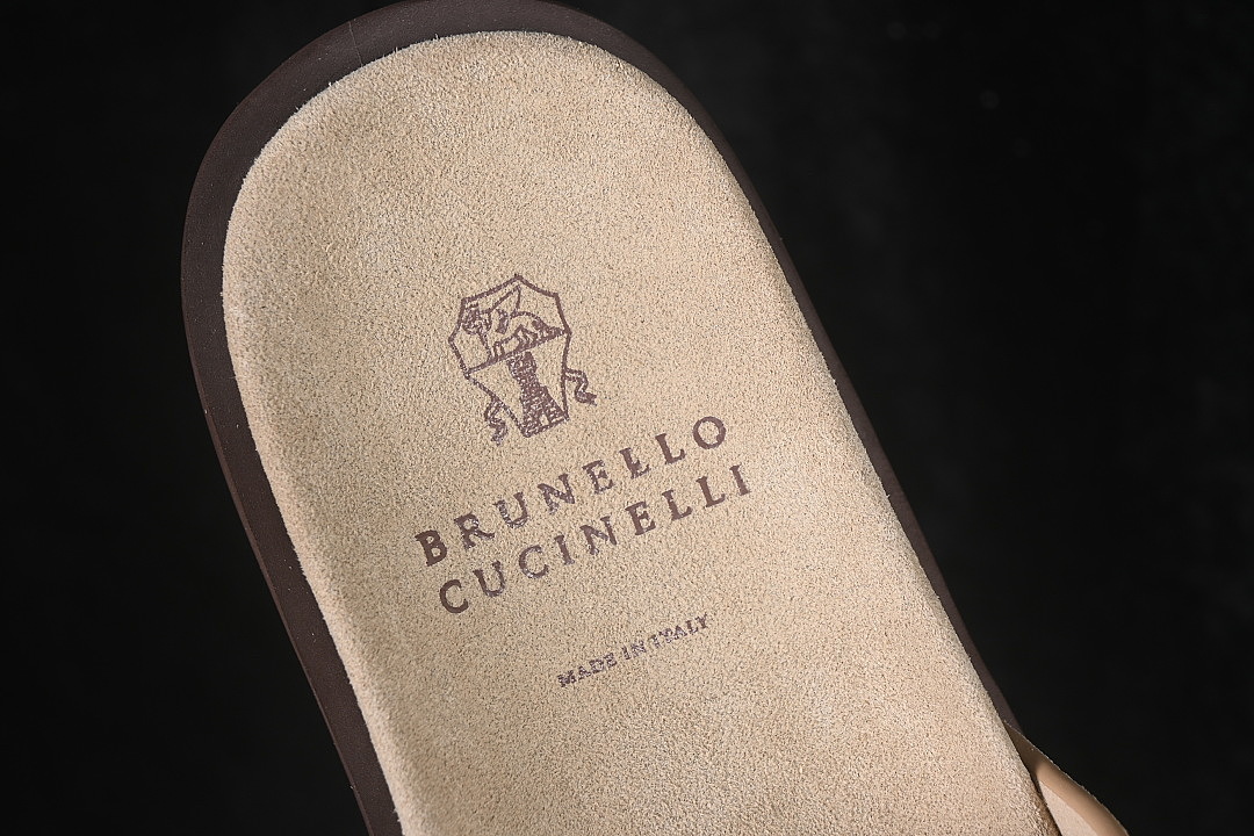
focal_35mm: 75
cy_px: 418
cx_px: 627
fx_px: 2612
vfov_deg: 18.2
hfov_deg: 27.0
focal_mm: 50
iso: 160
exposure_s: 1/80
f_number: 7.1
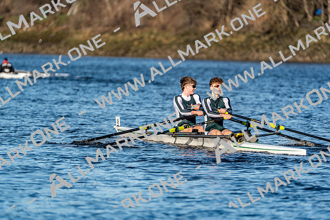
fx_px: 4043
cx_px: 165
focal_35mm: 441
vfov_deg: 3.1
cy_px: 110
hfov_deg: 4.7
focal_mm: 441
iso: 320
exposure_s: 1/2000
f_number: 6.3
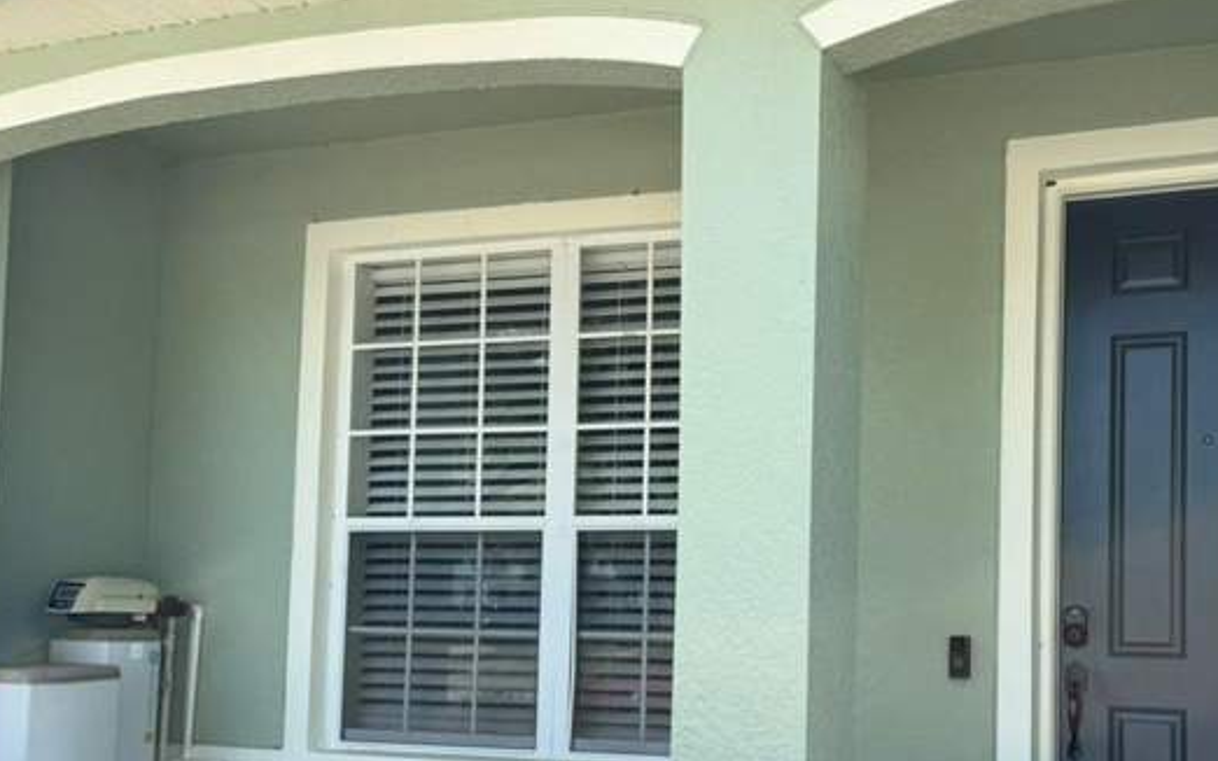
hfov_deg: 49.0
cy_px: 532
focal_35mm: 39
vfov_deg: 32.4
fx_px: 1294
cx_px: 870
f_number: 1.78
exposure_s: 1/1091
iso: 80
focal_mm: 6.76
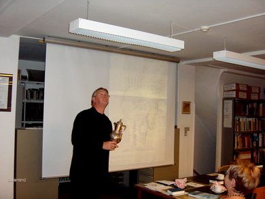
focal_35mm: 40
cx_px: 130
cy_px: 100
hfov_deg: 46.8
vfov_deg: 36.0
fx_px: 306
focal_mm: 8
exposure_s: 1/60
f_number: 2.8
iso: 100
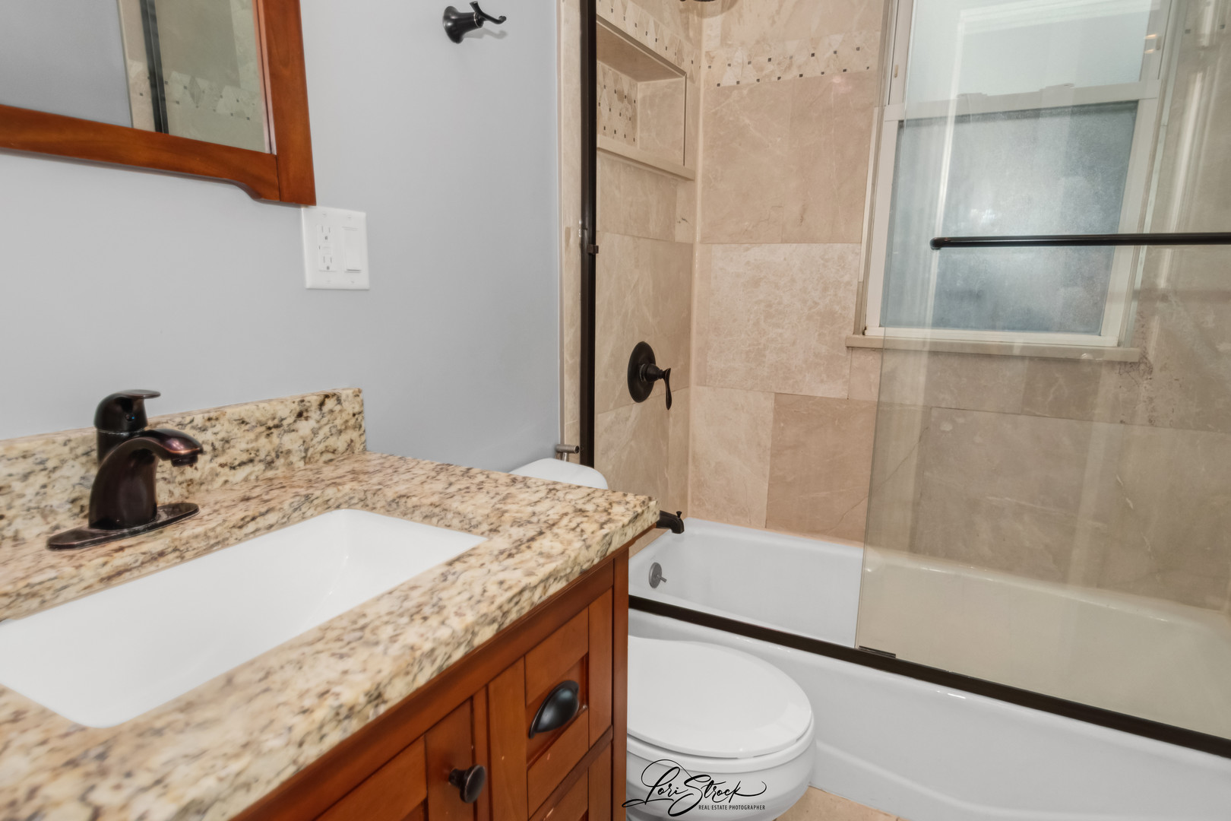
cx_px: 616
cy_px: 410
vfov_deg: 64.6
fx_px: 650
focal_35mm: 19
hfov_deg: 86.9
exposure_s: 1/1250
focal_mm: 13
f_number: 8
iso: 400
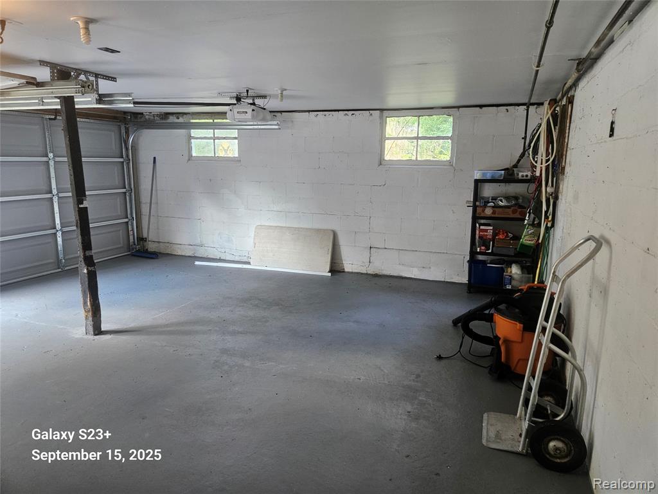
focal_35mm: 23
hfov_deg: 73.9
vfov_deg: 58.9
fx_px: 437
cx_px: 329
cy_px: 247
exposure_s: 1/120
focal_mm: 5.4
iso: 320
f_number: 1.8
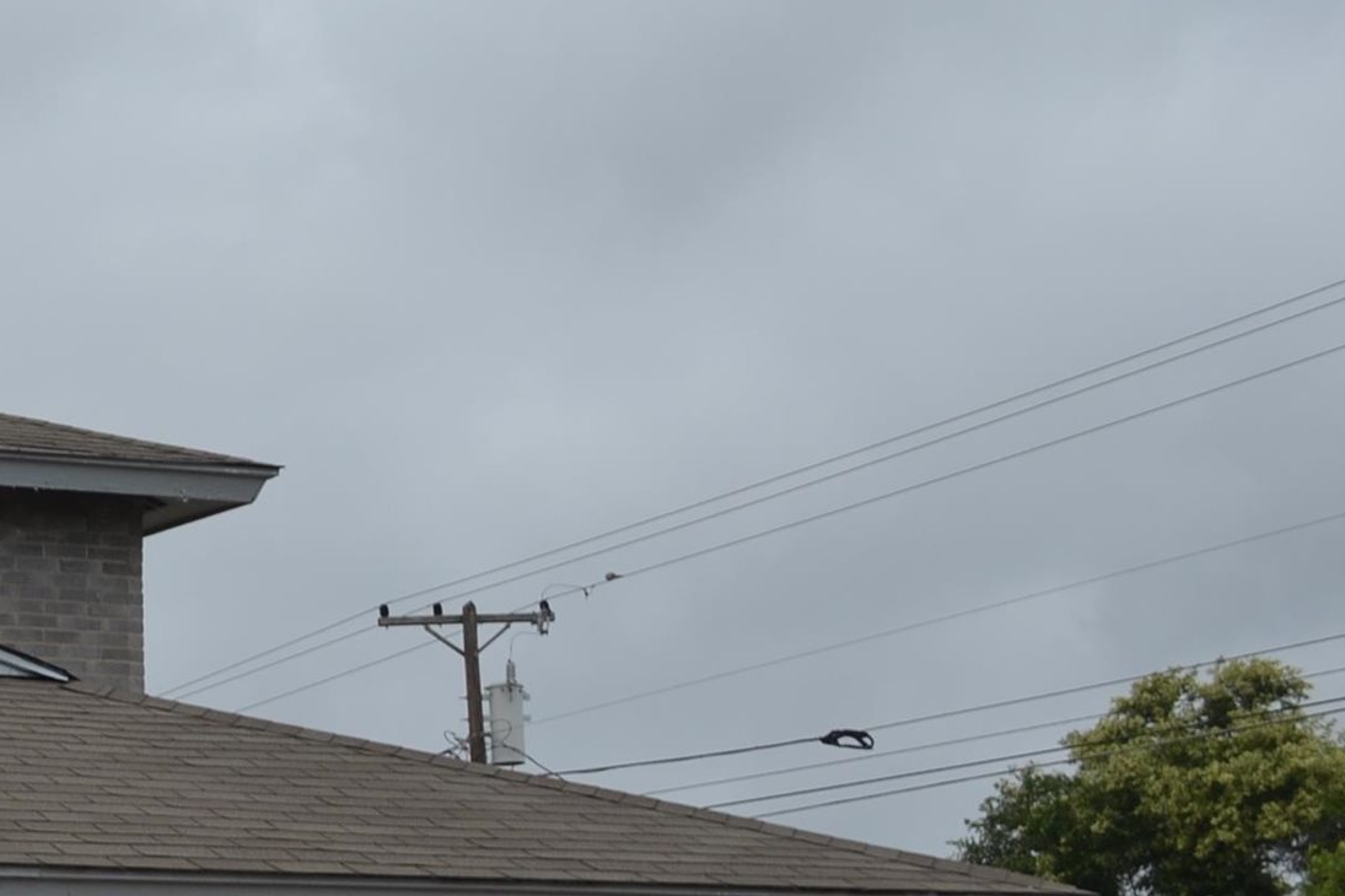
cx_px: -528
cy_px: 896
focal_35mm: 101
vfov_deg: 13.4
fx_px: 3773
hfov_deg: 18.4
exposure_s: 1/125
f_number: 5.6
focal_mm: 24
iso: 125
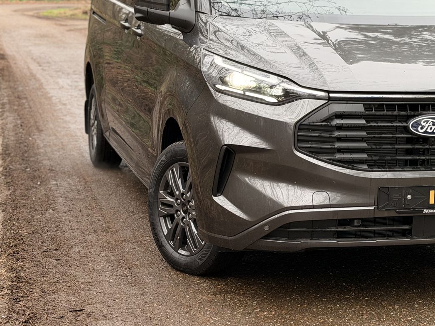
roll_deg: -1.6
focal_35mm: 88
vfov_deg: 16.8
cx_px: 340
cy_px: 127
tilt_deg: -5.4
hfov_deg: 22.0
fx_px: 1106
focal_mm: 6.76
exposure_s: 1/121
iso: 80
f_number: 1.78
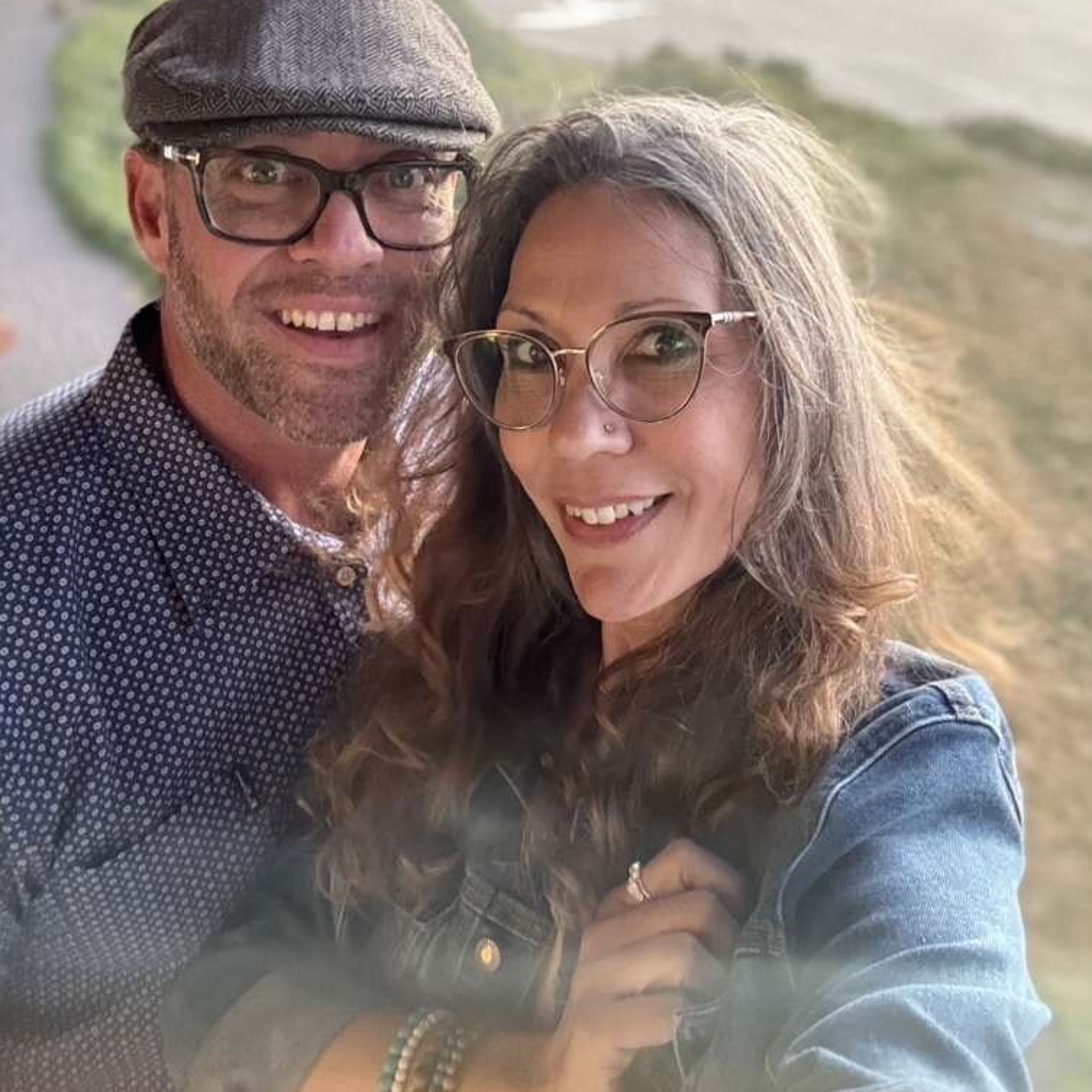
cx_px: 555
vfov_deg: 45.6
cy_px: 403
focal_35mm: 36
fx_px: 1285
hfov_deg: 46.0
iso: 640
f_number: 1.9
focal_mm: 2.69
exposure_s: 1/20
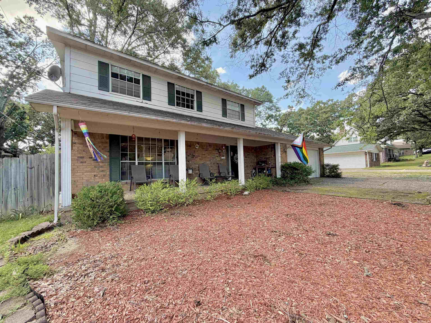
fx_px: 174
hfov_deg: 102.1
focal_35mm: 14
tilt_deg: +2.2
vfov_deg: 85.7
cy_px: 162
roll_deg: +1.7
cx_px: 216
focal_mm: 2.22
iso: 64
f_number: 2.2
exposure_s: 1/164
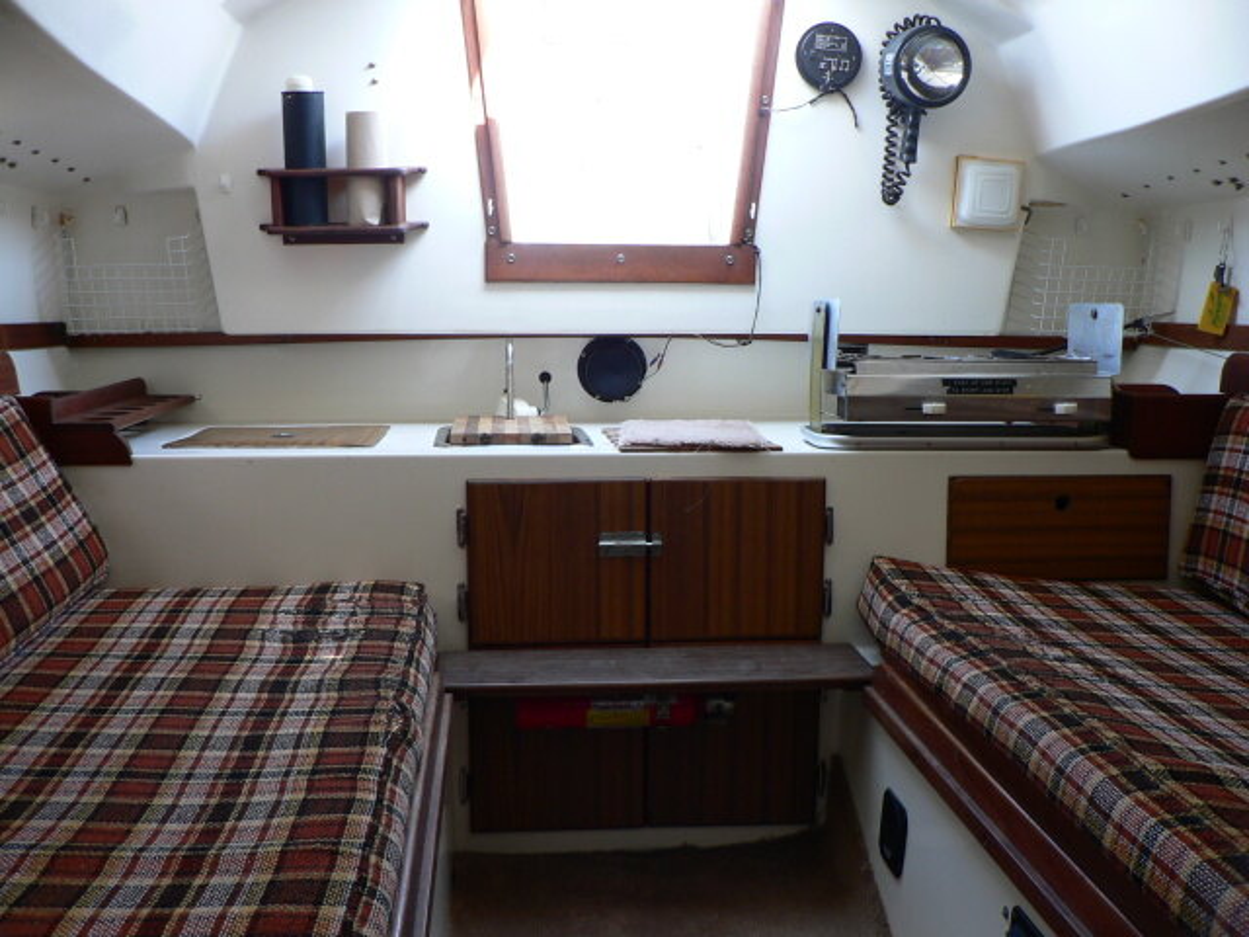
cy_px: 468
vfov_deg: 40.7
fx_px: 1263
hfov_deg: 52.6
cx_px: 624
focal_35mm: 35
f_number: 2.8
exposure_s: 1/30
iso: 64
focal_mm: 6
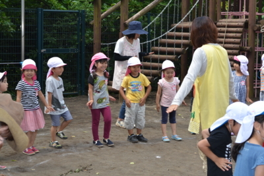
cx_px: 132
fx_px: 550
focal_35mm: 75
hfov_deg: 27.0
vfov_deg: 18.2
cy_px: 88
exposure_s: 1/160
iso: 100
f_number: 6.3
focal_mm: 50
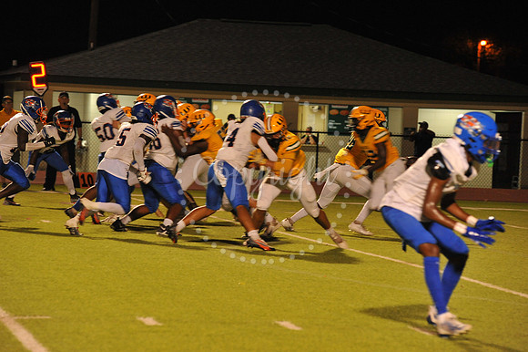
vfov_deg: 6.9
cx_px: 264
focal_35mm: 200
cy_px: 176
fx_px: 2932
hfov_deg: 10.3
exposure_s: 1/160
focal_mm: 200
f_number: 6.3
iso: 3200
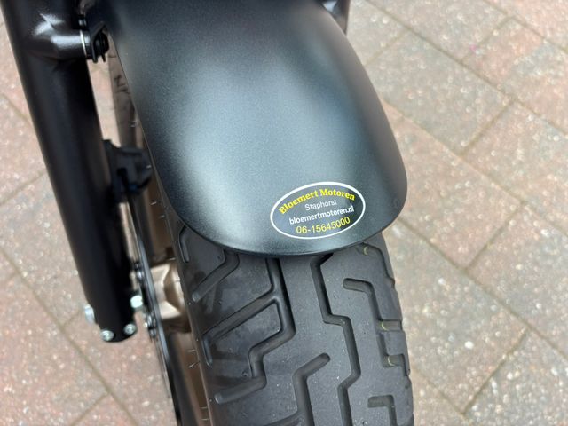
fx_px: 427
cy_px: 213
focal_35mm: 26
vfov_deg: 53.1
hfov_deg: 67.3
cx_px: 284
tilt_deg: -66.6
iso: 50
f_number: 1.6
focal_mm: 5.96
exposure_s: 1/278
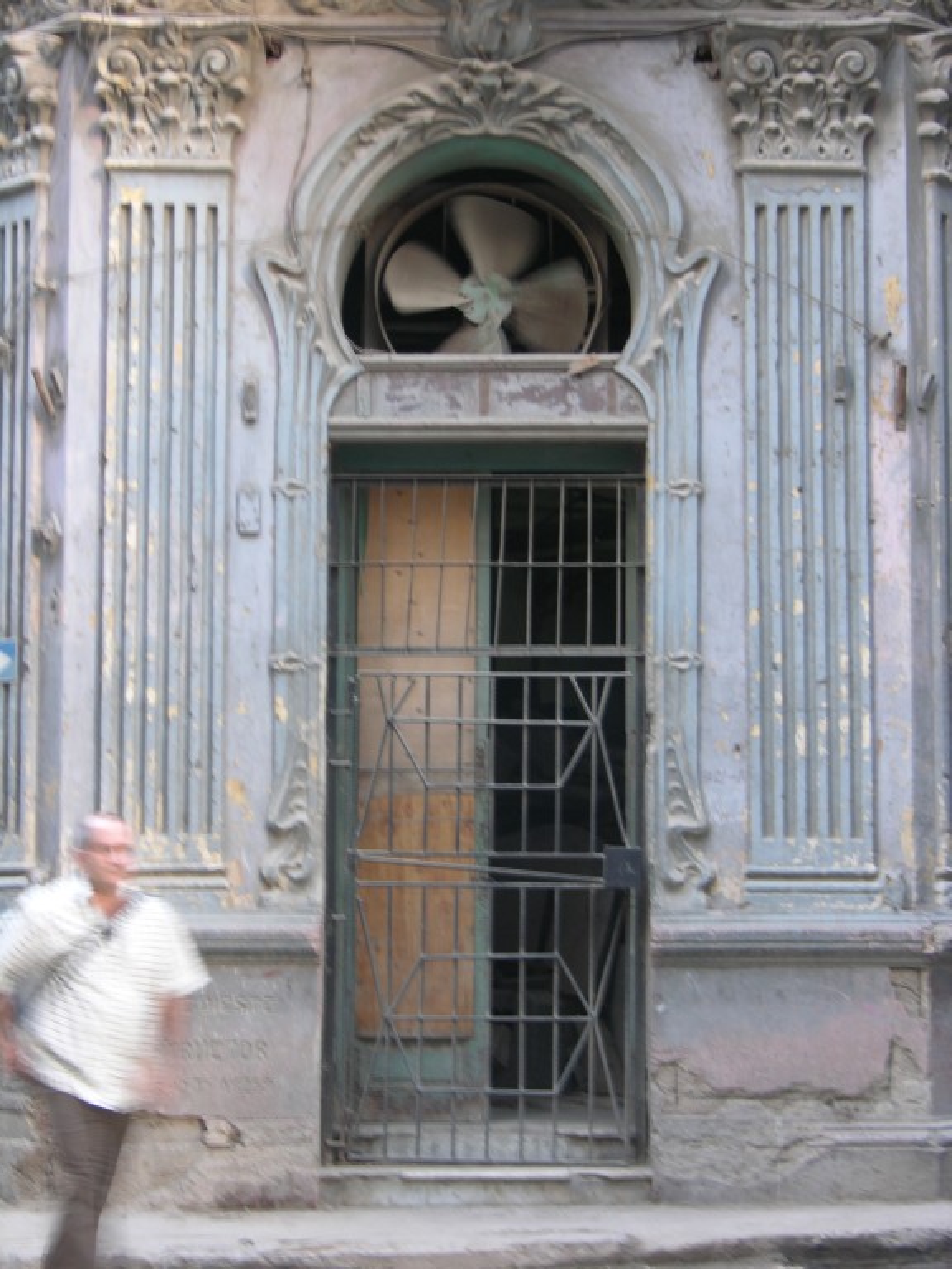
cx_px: 476
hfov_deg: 19.9
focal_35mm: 74
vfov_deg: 26.3
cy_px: 634
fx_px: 2714
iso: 50
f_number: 3.3
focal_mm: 18.8
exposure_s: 1/5.5
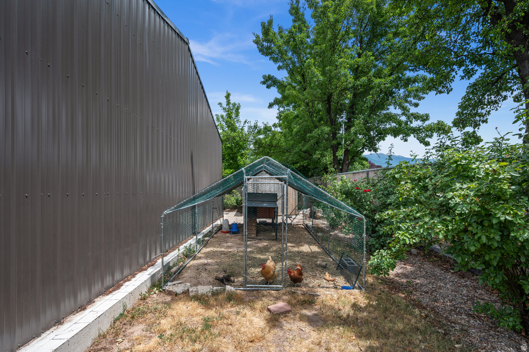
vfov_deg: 68.8
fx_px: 257
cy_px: 176
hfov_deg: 91.7
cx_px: 264
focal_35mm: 18
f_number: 7.1
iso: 400
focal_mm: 17.5
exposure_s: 1/500
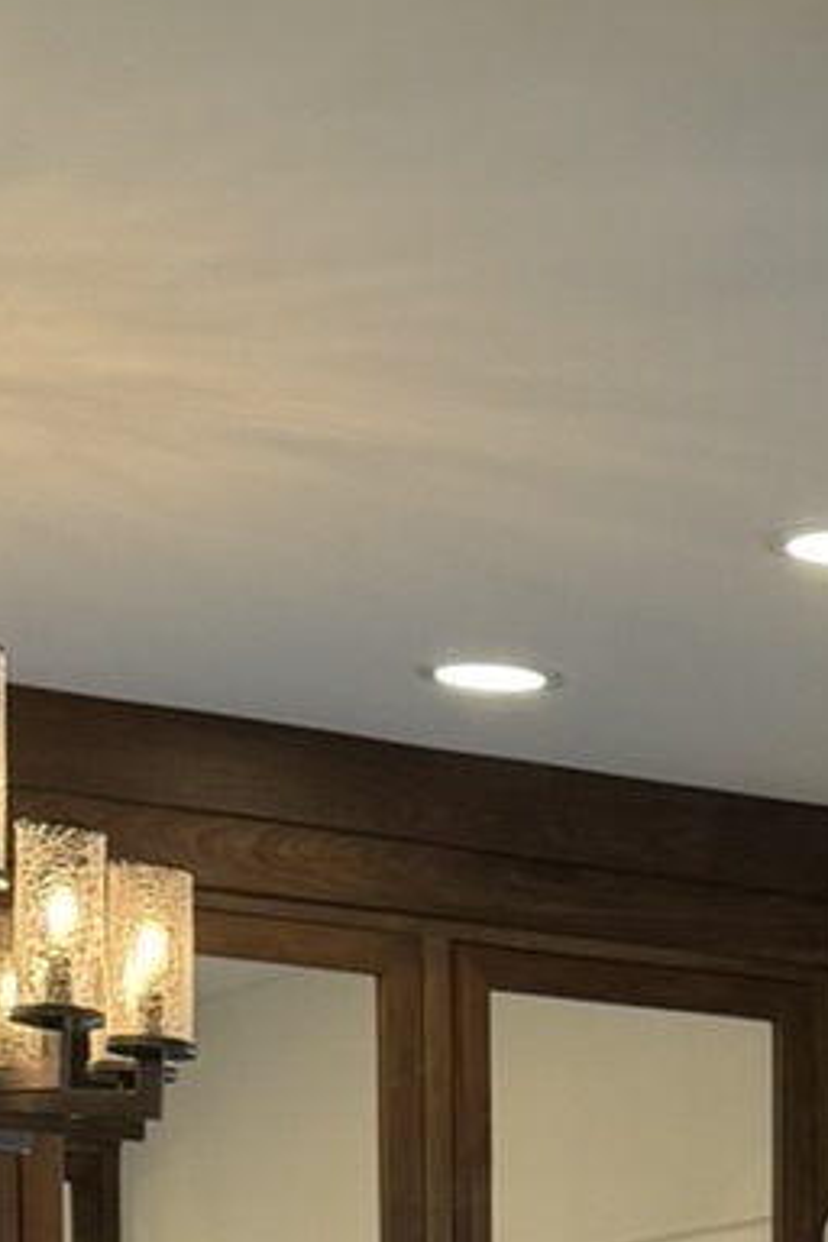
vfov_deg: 14.1
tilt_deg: -2.9
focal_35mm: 133
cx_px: 1572
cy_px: 2018
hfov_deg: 9.7
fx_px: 4588
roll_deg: -0.5
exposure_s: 1/174
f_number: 1.78
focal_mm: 6.76
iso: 80
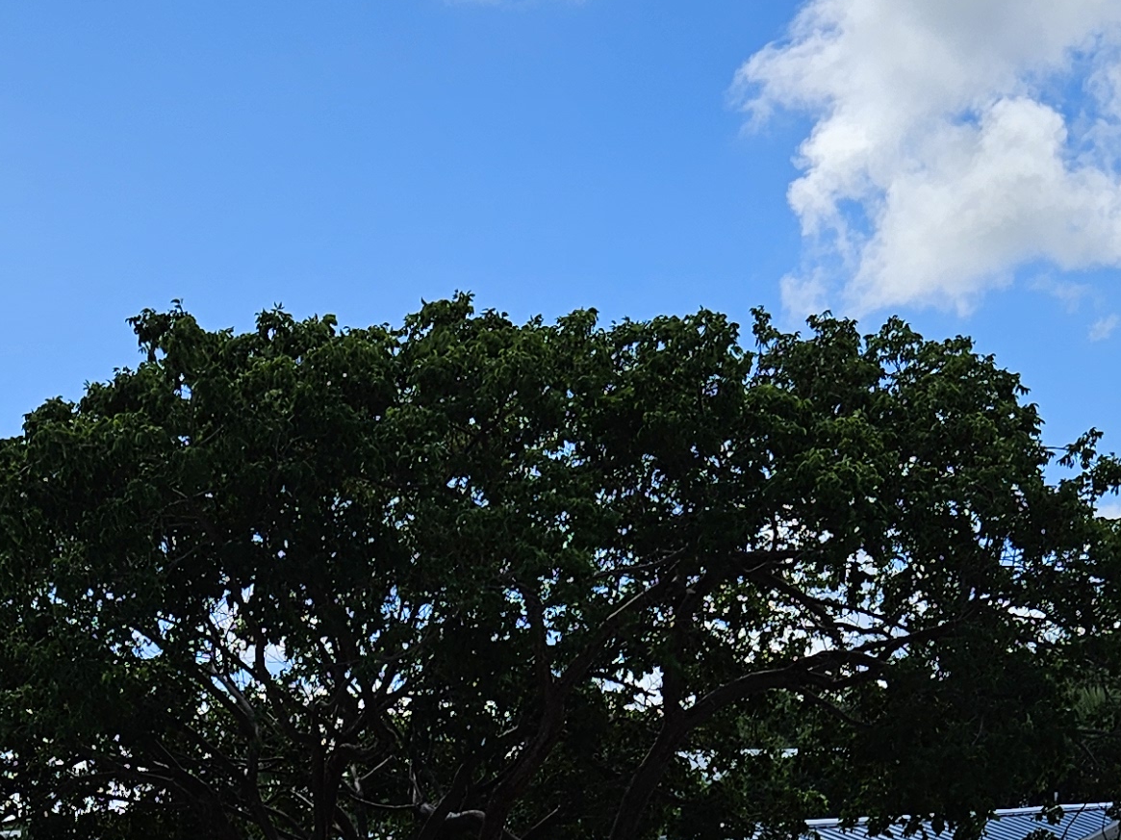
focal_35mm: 79
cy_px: 1092
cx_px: 362
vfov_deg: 17.5
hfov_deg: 24.6
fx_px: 2558
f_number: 1.8
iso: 25
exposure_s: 1/2517
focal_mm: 5.4
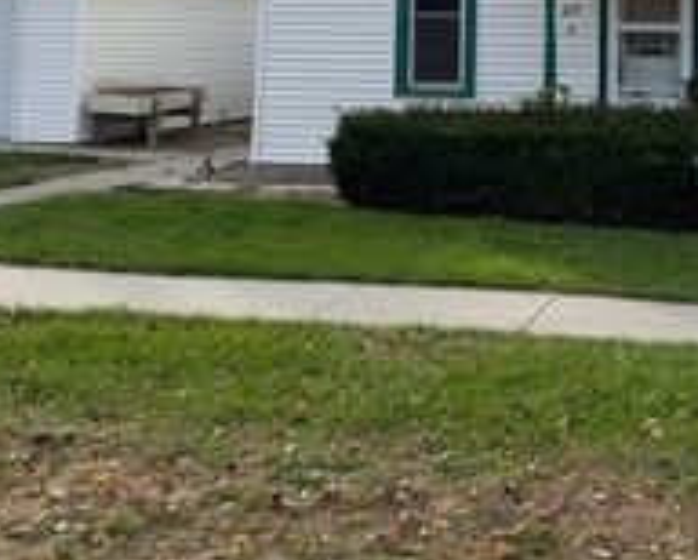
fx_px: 1261
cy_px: -64
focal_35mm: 61
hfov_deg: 30.6
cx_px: 484
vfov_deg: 23.4
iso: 100
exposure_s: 1/2169
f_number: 1.78
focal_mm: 6.76
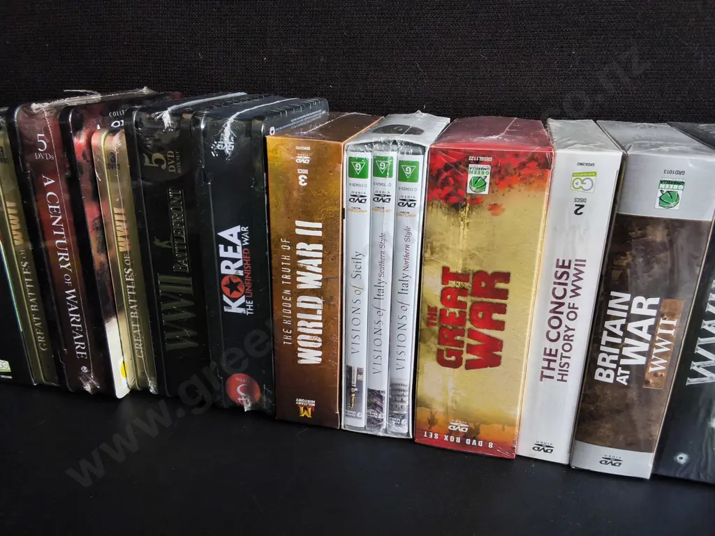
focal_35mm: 27
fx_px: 558
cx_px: 358
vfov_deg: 51.4
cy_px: 268
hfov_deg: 65.3
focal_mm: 2.87
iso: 100
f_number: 2
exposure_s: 1/100
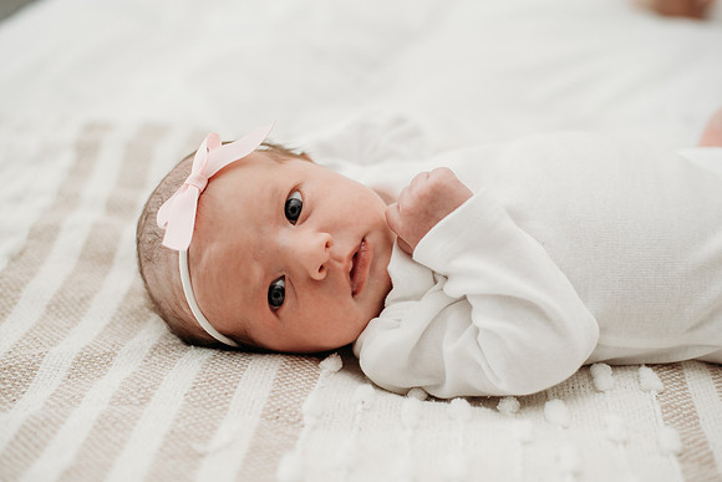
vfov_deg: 27.0
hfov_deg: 39.6
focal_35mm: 50
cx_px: 361
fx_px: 1003
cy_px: 241
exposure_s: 1/200
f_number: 2.5
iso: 400
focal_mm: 50
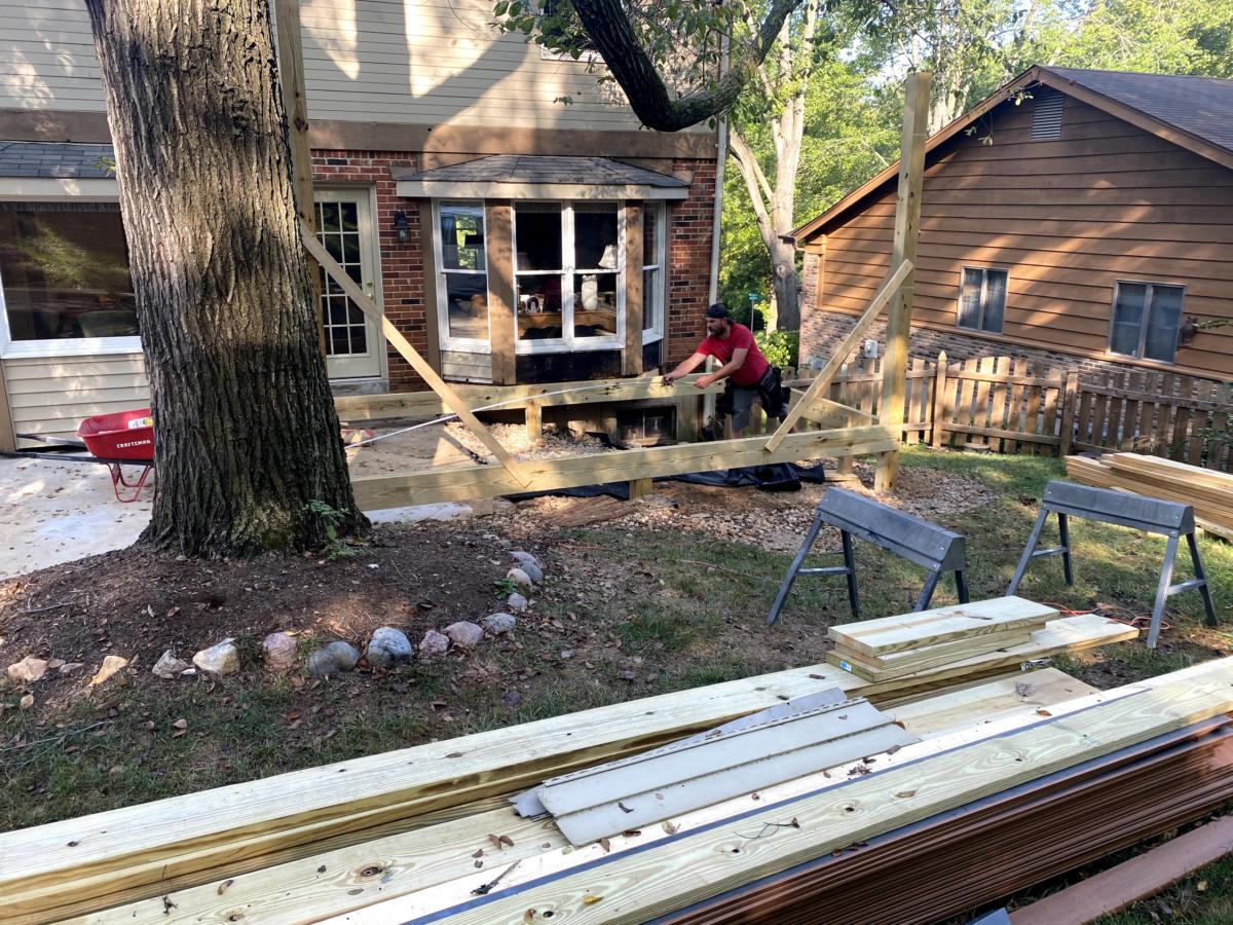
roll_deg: +0.0
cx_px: 616
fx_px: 926
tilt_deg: -16.5
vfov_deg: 53.1
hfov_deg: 67.3
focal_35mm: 26
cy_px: 462
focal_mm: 4.25
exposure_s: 1/129
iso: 32
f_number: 1.8
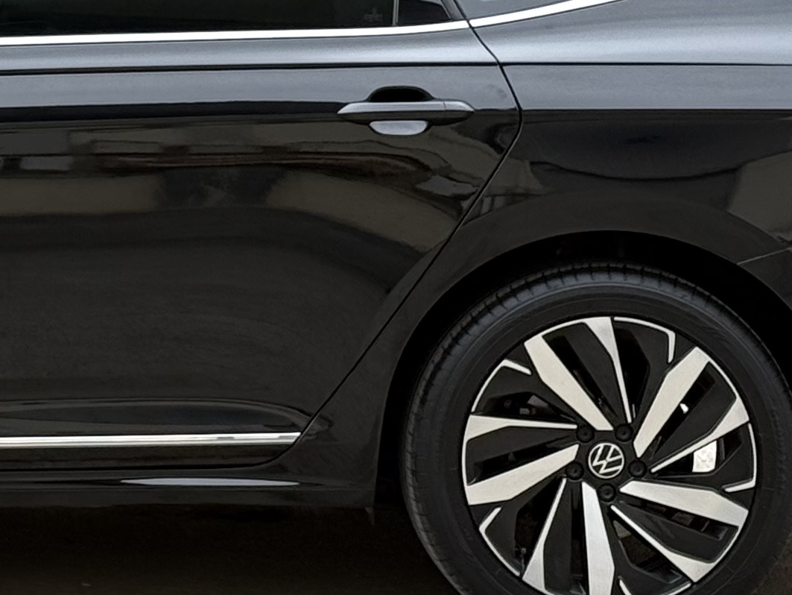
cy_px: -84
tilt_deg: -1.4
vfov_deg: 8.1
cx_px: -168
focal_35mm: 182
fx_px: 4165
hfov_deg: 10.7
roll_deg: -1.5
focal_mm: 6.76
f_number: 1.78
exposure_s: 1/357
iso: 100
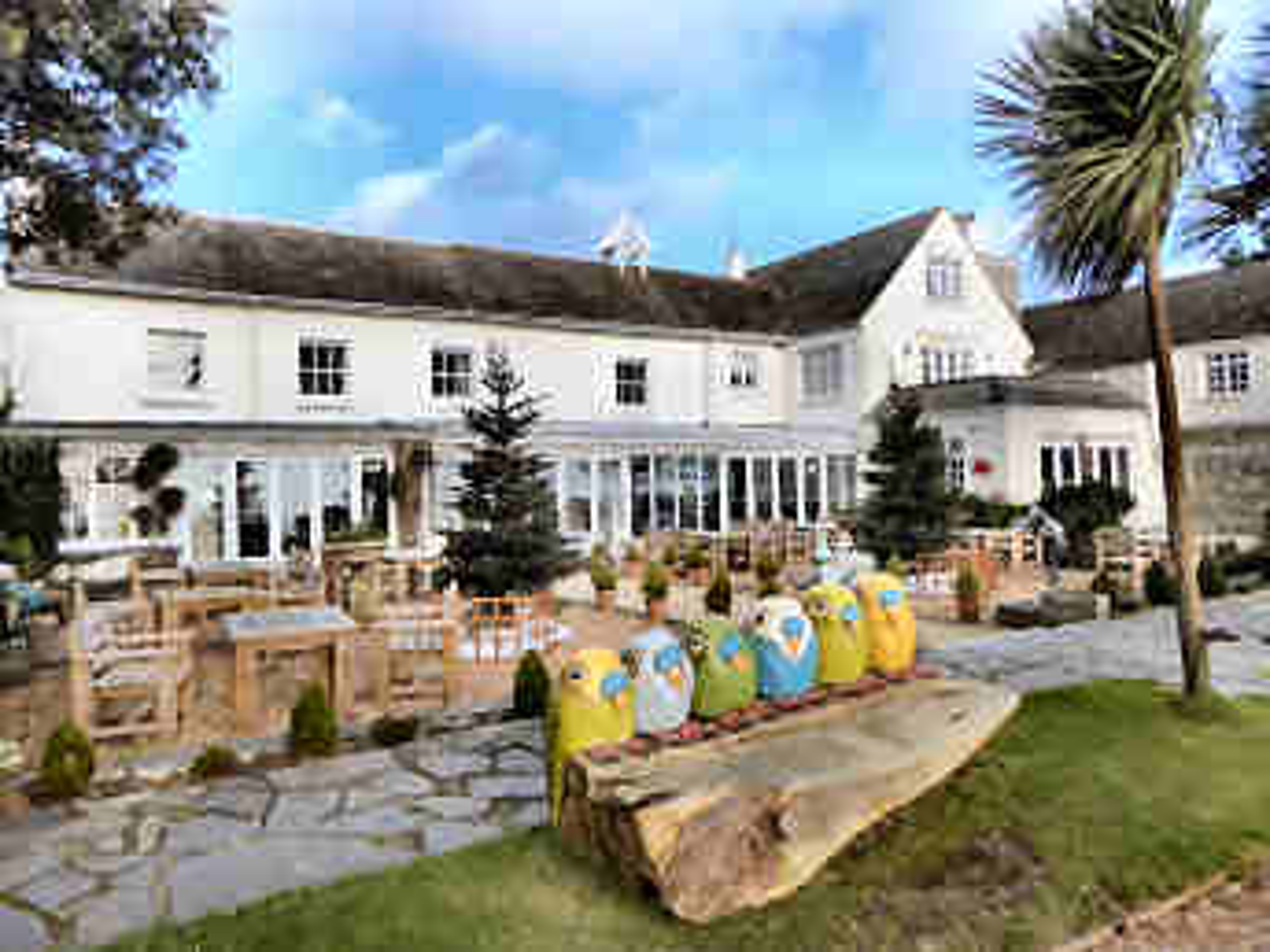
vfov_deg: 54.9
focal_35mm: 25
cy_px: 476
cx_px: 635
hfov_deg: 69.4
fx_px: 917
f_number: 3.3
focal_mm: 4.3
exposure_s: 1/640
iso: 200
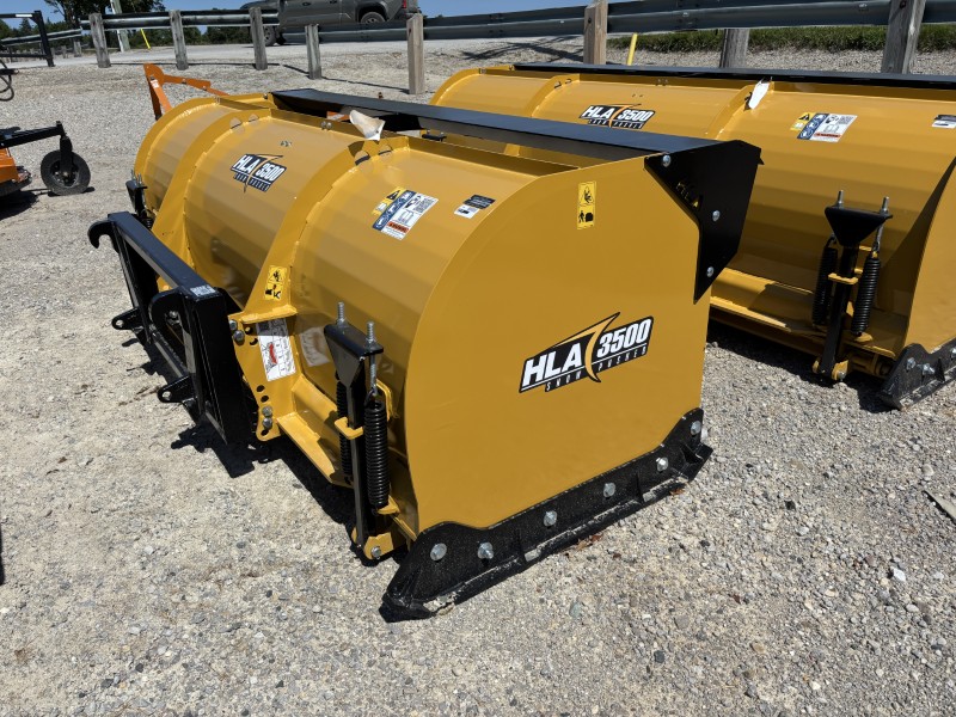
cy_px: 358
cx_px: 478
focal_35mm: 26
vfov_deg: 53.1
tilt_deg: -23.1
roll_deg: +1.4
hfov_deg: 67.3
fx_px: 718
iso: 50
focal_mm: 5.96
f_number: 1.6
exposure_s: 1/5076
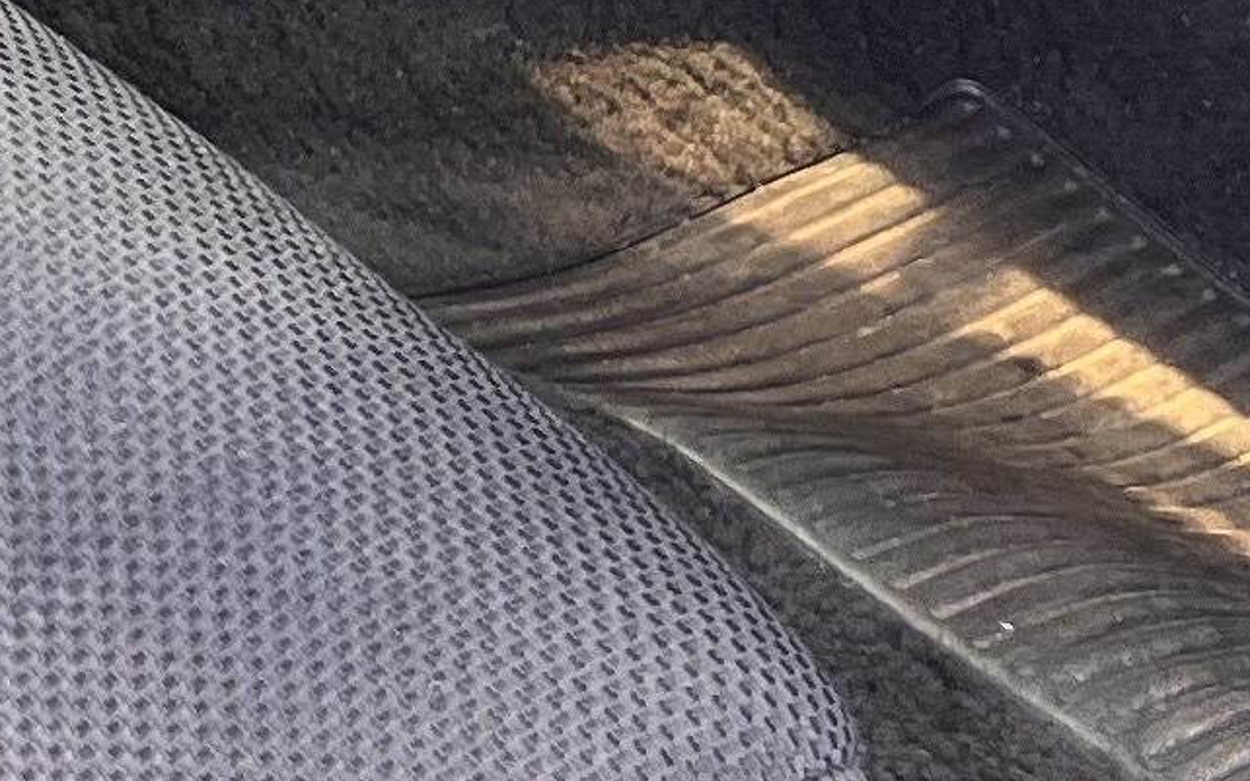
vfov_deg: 7.0
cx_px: -1680
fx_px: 5892
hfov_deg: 10.5
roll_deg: +2.7
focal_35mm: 173
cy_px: -1241
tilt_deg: -21.5
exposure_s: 1/121
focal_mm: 5.7
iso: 64
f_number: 1.5
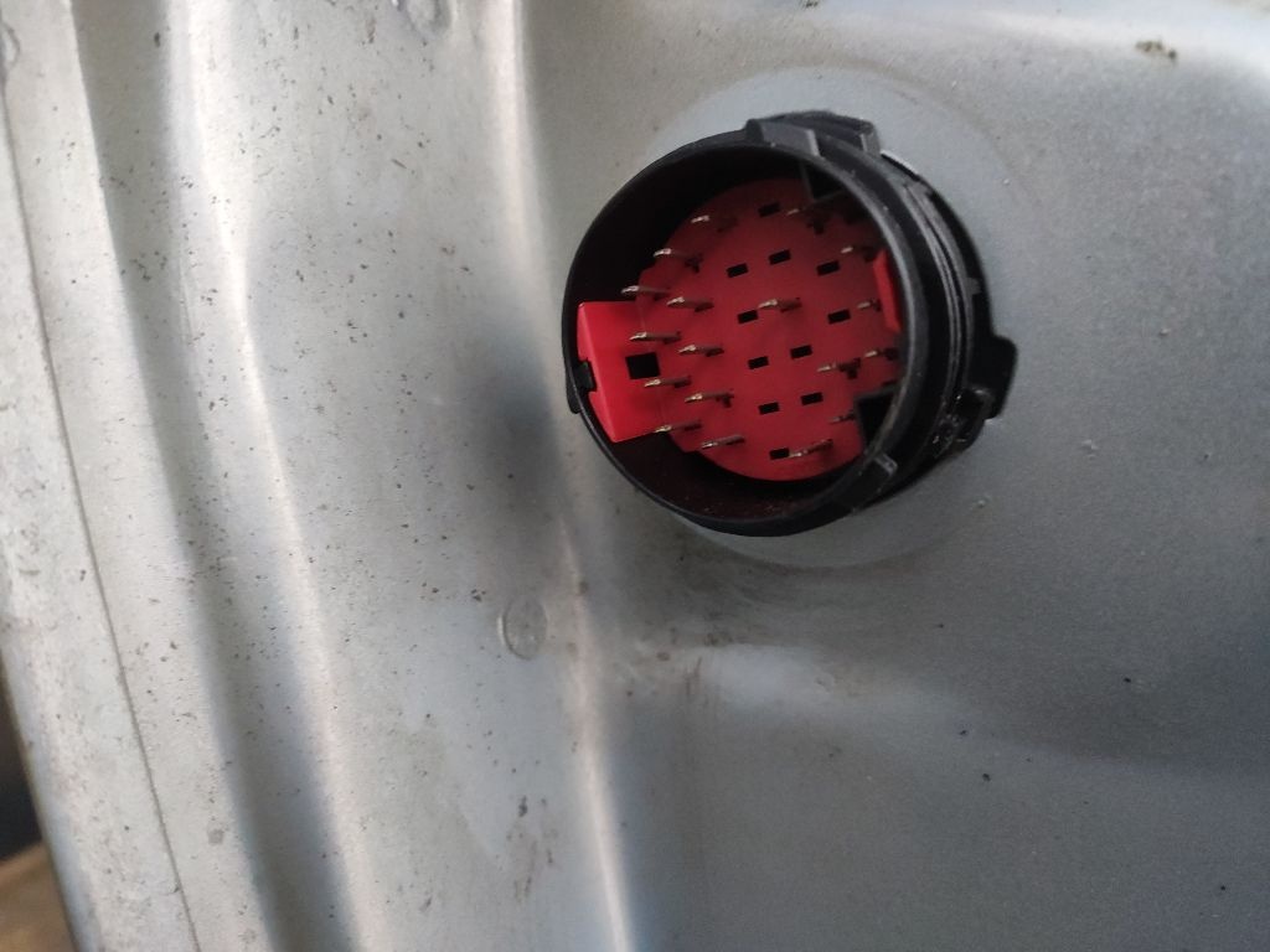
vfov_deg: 53.1
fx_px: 954
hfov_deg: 67.3
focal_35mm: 26
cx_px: 635
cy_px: 476
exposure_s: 1/30
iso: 1199
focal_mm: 4.77
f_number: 1.75
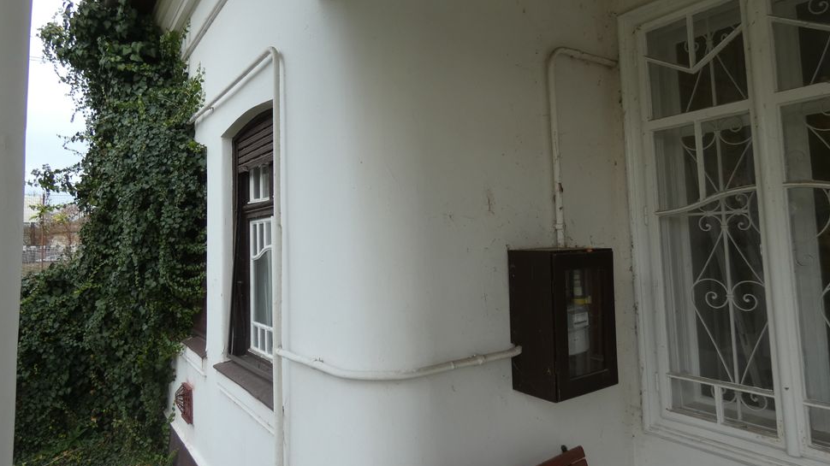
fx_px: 484
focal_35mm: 22
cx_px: 414
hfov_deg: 81.2
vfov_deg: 51.3
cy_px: 204
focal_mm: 3.6
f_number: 2.8
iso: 80
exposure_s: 1/250
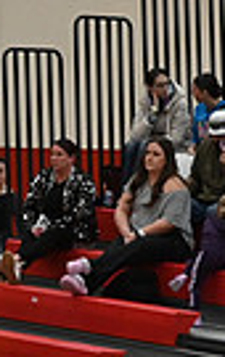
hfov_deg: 2.8
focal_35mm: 459
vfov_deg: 4.6
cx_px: -540
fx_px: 4480
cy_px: 443
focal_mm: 70
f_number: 4
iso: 3200
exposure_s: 1/400
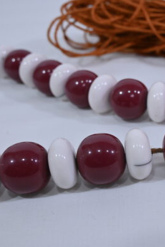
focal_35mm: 61
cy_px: 124
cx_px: 165
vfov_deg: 32.9
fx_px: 419
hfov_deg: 21.5
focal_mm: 40
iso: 640
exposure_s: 1/125
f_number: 8
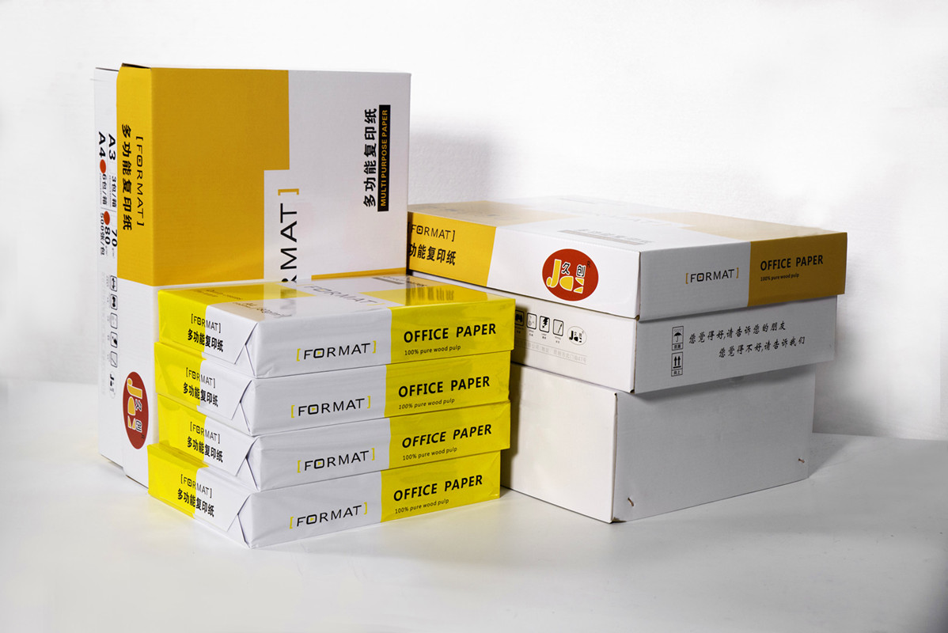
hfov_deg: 33.4
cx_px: 474
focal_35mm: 60
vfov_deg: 22.6
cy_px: 316
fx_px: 1581
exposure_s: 1/100
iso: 800
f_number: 7.1
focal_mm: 60
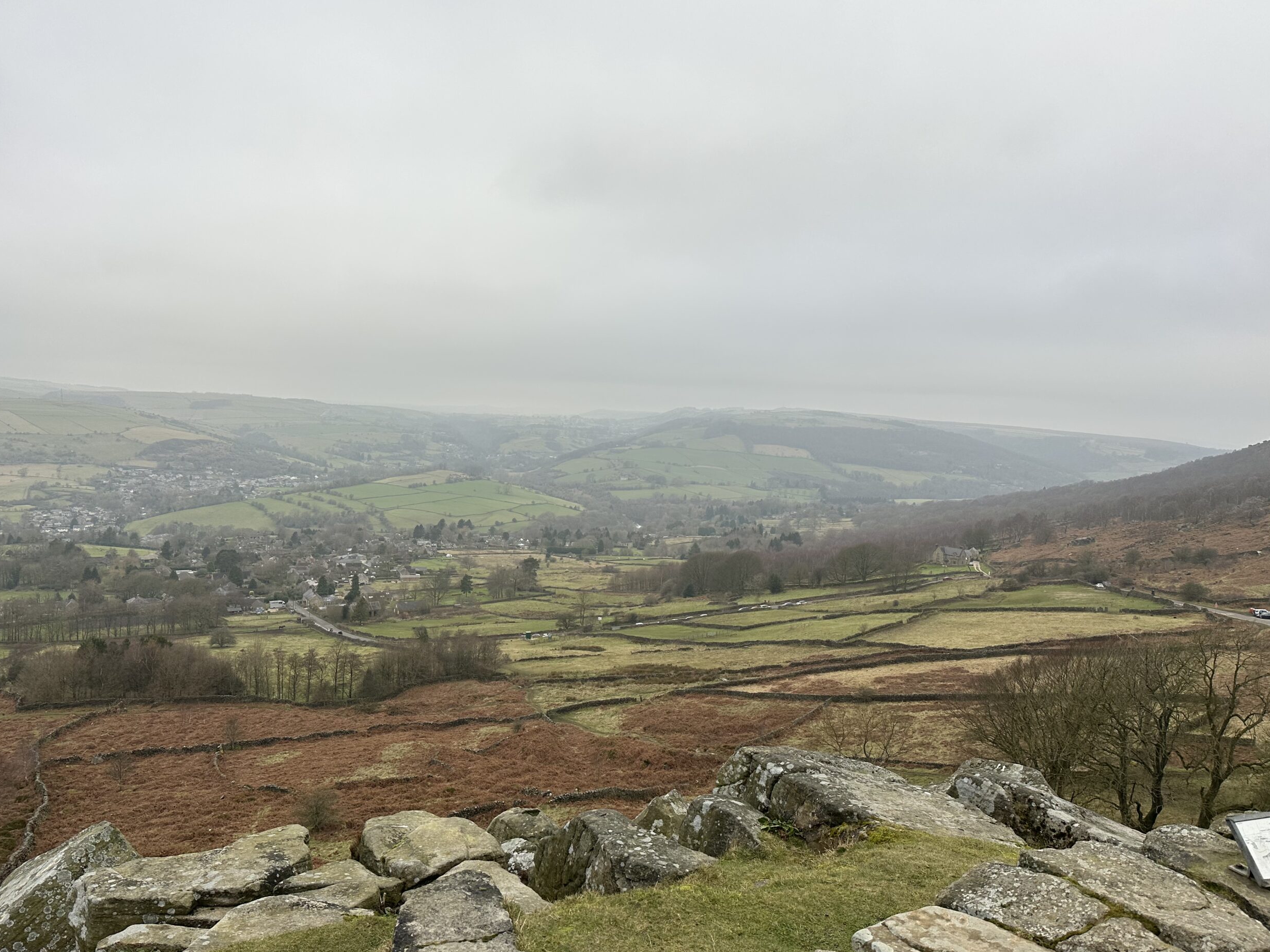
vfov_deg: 54.9
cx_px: 631
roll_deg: -1.7
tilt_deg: -3.1
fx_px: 917
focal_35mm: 25
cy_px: 487
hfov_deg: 69.4
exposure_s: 1/580
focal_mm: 6.86
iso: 80
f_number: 1.78
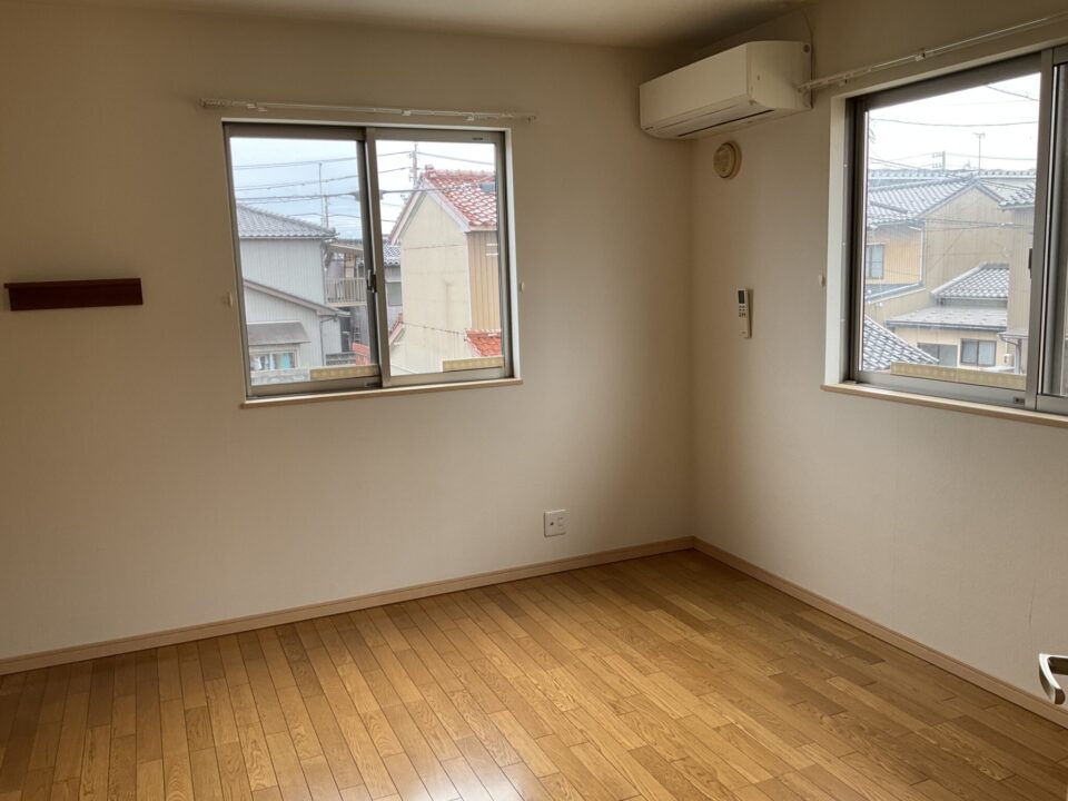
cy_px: 400
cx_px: 534
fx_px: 895
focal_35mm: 29
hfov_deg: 61.7
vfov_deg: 48.2
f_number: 1.8
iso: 20
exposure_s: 1/140
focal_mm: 3
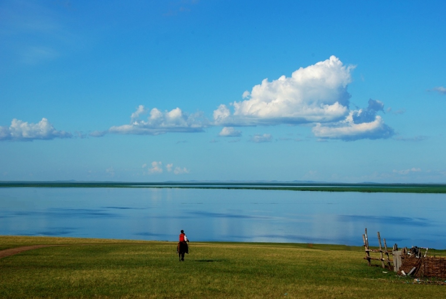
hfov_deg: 27.0
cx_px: 223
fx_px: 930
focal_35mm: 75
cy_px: 150
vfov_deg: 18.2
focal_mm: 50
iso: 160
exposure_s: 1/160
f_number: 16
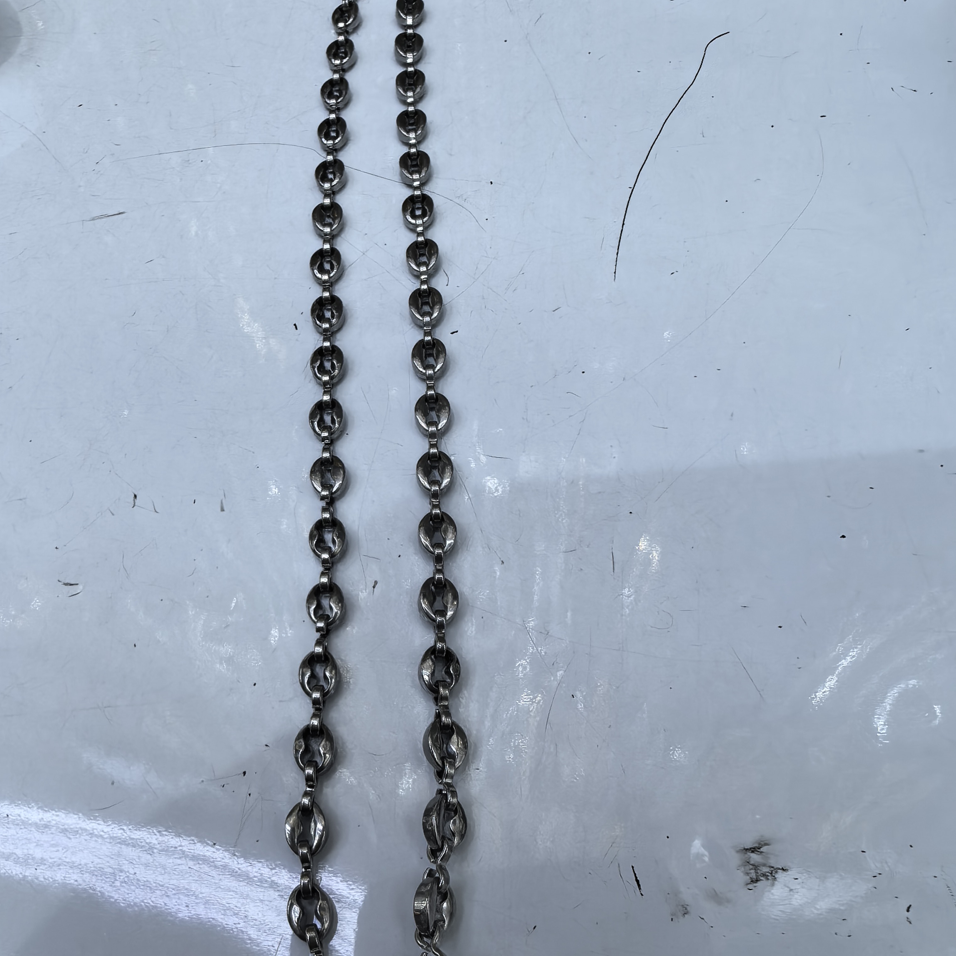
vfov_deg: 51.0
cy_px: 421
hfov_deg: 51.1
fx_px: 1000
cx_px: 476
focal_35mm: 32
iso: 100
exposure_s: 1/255
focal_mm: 1.95
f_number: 2.2
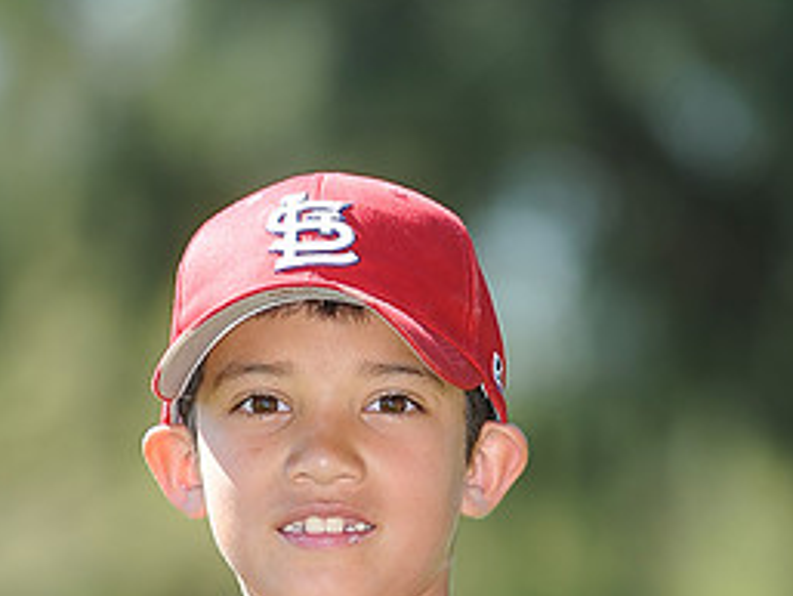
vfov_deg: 3.4
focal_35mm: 434
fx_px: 9947
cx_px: 367
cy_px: 701
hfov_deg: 4.6
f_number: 4.5
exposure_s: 1/500
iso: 200
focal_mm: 200
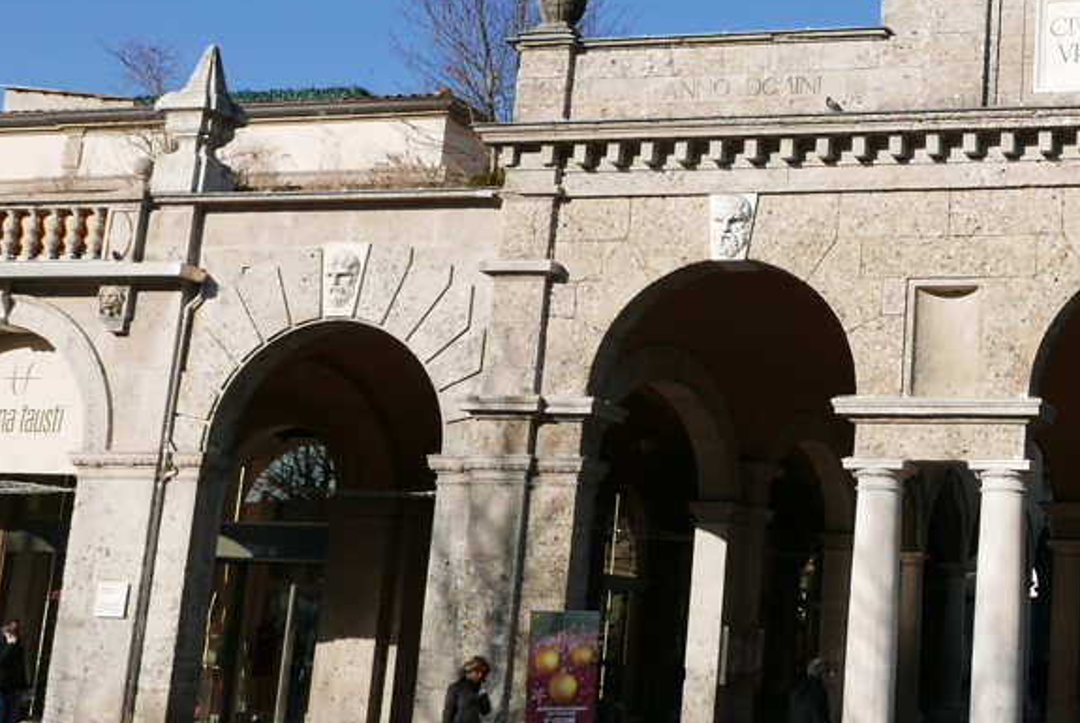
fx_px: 1562
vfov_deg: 26.1
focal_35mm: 52
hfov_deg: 34.7
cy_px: 334
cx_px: 1077
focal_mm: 11.4
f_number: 5.6
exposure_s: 1/640
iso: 200
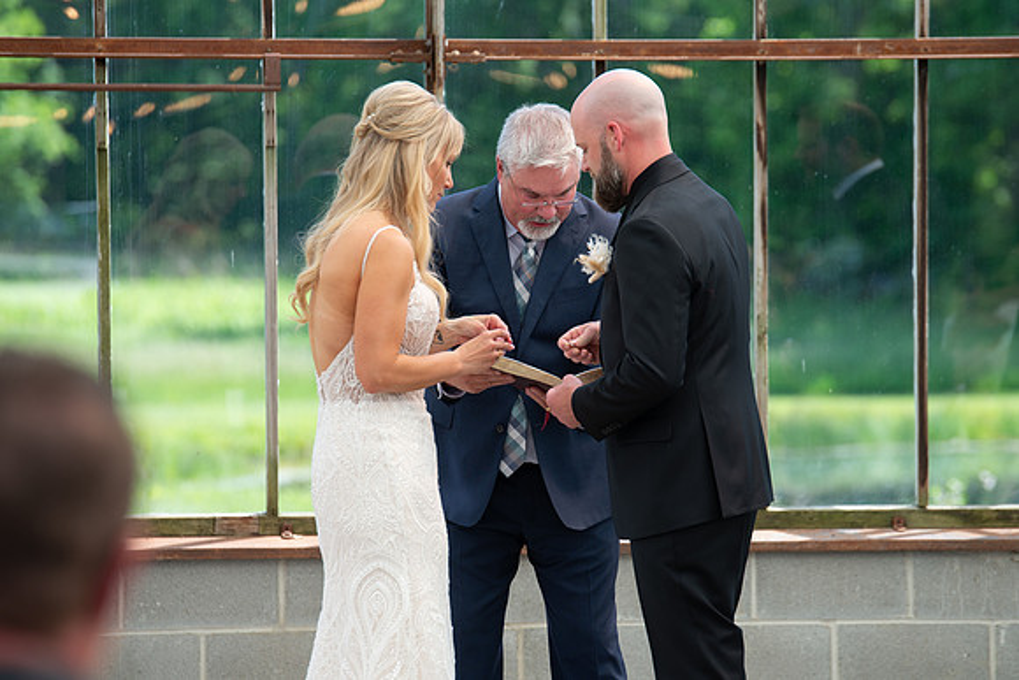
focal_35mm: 218
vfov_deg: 6.3
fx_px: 6166
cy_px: 344
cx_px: 539
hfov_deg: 9.4
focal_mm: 200
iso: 160
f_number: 4.5
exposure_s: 1/250
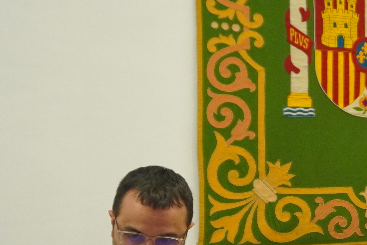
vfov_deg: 15.0
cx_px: 547
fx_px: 914
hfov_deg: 19.8
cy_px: 238
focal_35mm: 90
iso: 2500
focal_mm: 19
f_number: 4
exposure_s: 1/160
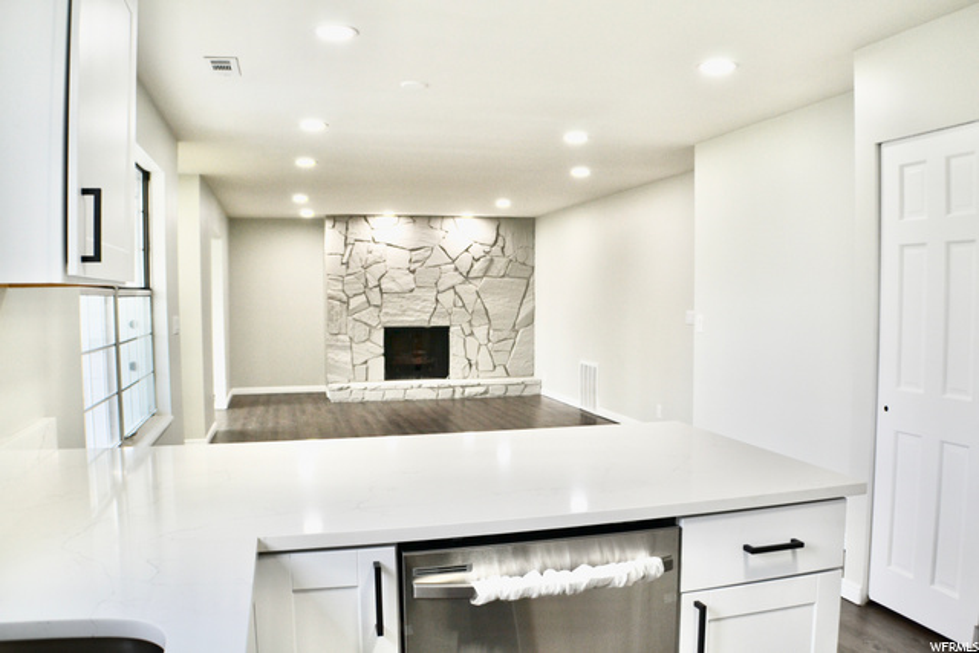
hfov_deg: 53.1
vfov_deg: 36.9
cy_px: 326
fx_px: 979
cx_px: 490
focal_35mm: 36
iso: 400
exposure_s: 1/100
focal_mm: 24
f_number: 5
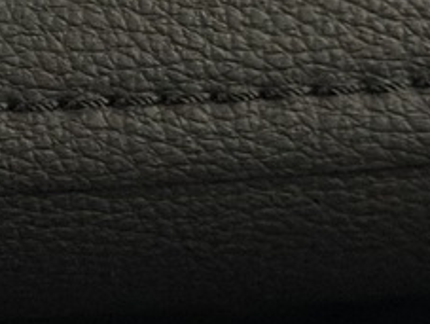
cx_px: -557
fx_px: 3782
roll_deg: -2.8
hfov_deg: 6.2
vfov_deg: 4.8
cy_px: -328
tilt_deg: -23.4
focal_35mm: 304
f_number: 1.78
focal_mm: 6.76
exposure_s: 1/33
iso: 400
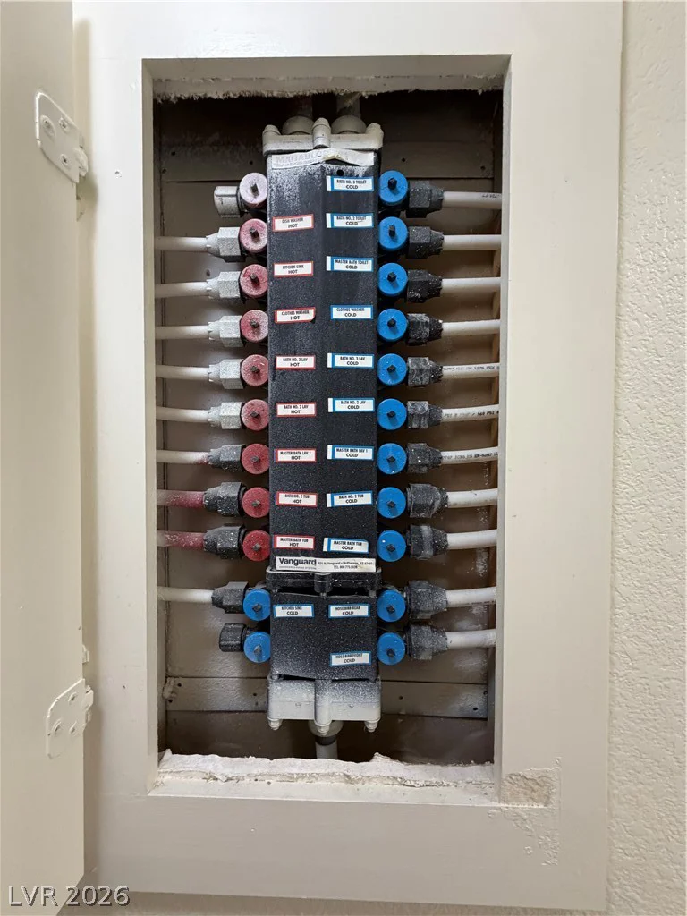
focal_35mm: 14
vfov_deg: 102.1
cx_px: 344
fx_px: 370
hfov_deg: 85.7
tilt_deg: -3.1
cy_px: 458
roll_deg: -0.9
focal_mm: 2.22
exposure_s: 1/120
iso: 320
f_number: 2.2
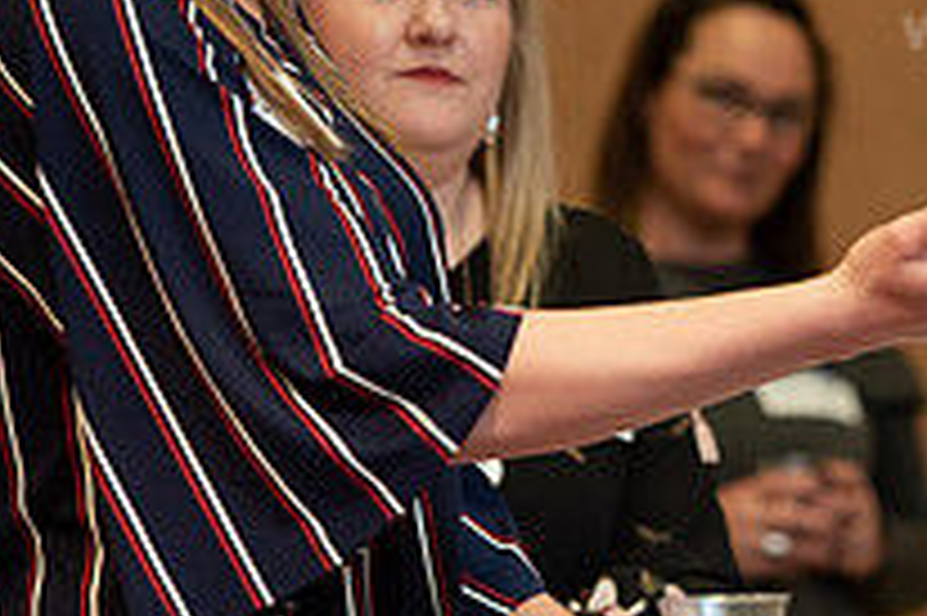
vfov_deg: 3.9
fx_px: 9057
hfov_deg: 5.9
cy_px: 124
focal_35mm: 352
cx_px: 698
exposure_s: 1/200
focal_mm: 125
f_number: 3.5
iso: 1600
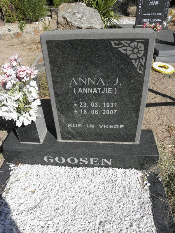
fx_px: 175
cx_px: 88
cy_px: 116
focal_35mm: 26
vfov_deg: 67.3
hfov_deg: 53.1
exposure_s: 1/400
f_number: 5.6
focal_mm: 4.6
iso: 64
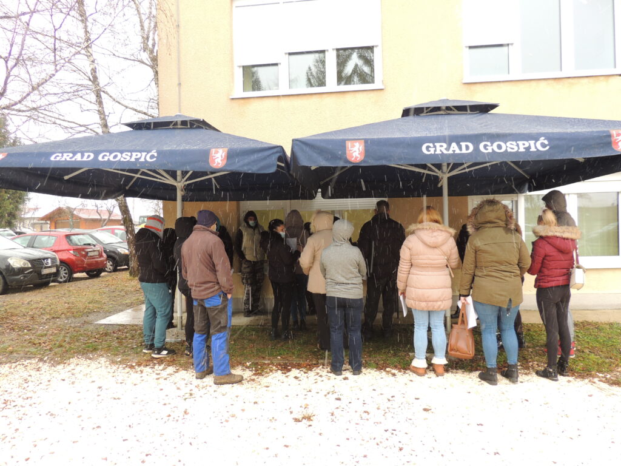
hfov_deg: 71.6
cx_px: 310
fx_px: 431
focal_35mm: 24
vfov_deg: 56.8
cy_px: 233
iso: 100
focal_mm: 4.3
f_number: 3
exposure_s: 1/30
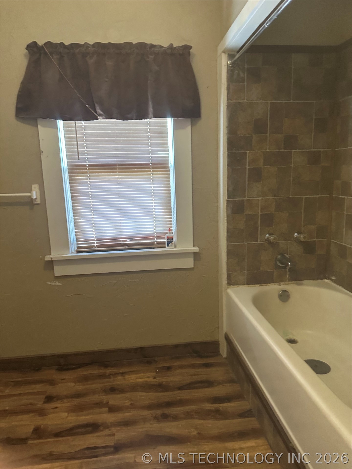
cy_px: 234
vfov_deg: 71.6
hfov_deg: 56.8
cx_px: 176
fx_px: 325
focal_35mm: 24
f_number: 1.78
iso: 640
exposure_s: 1/60
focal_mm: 6.86
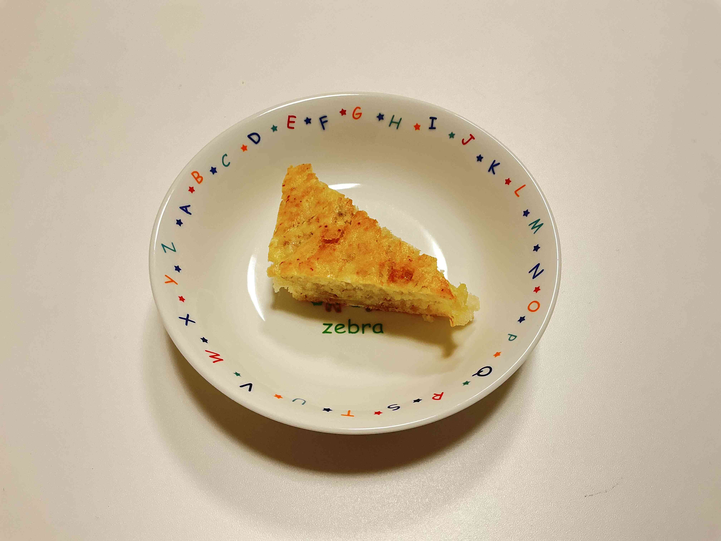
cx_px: 360
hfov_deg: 61.7
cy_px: 270
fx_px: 604
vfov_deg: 48.2
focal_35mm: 29
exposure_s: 1/60
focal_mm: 3
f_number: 1.8
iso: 50
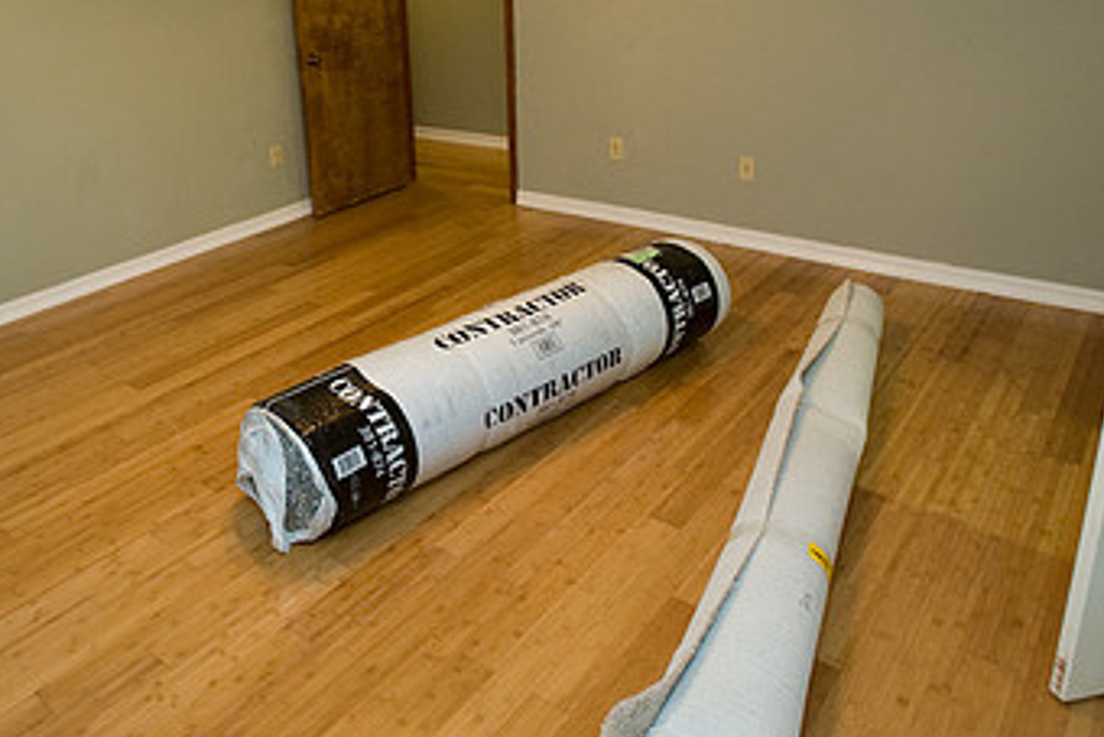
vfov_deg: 43.9
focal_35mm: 29
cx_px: 360
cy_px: 211
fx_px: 890
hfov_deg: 61.9
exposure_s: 1/60
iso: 1250
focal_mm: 17
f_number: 4
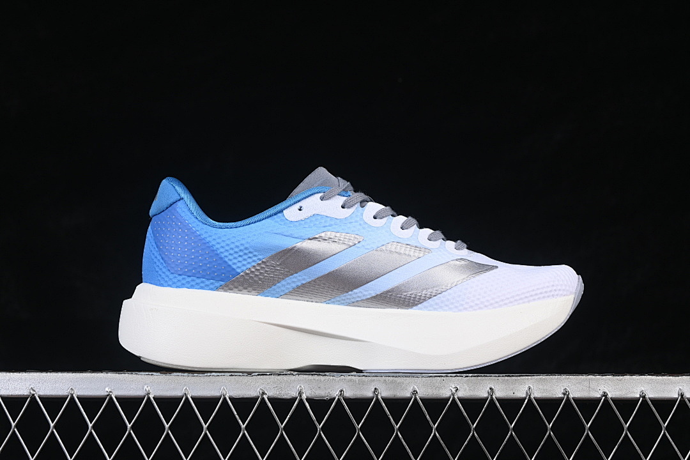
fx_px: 1437
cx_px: 345
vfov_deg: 18.2
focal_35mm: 75
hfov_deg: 27.0
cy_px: 230
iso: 160
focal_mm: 50
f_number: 8
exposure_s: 1/80
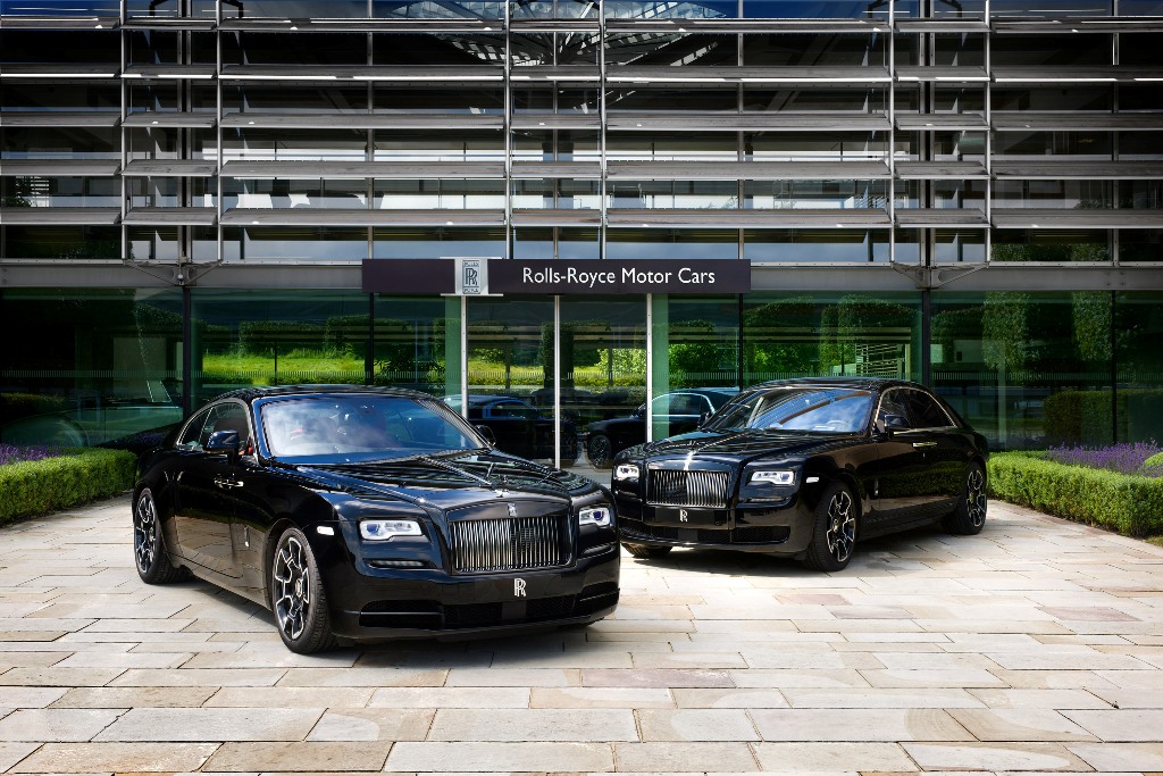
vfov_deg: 29.9
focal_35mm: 45
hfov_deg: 43.6
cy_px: 388
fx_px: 1454
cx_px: 582
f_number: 13
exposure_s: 1/25
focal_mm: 45
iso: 200
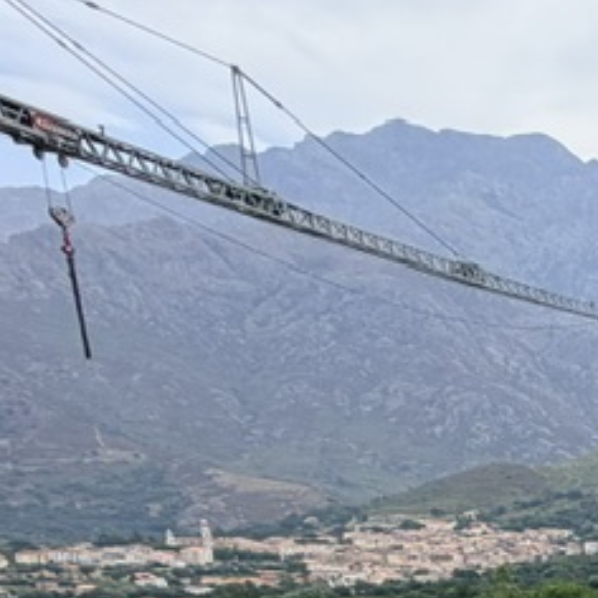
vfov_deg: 21.4
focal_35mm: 67
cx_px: 1460
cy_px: 912
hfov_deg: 14.8
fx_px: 1309
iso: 25
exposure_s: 1/770
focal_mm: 2.22
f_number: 2.2
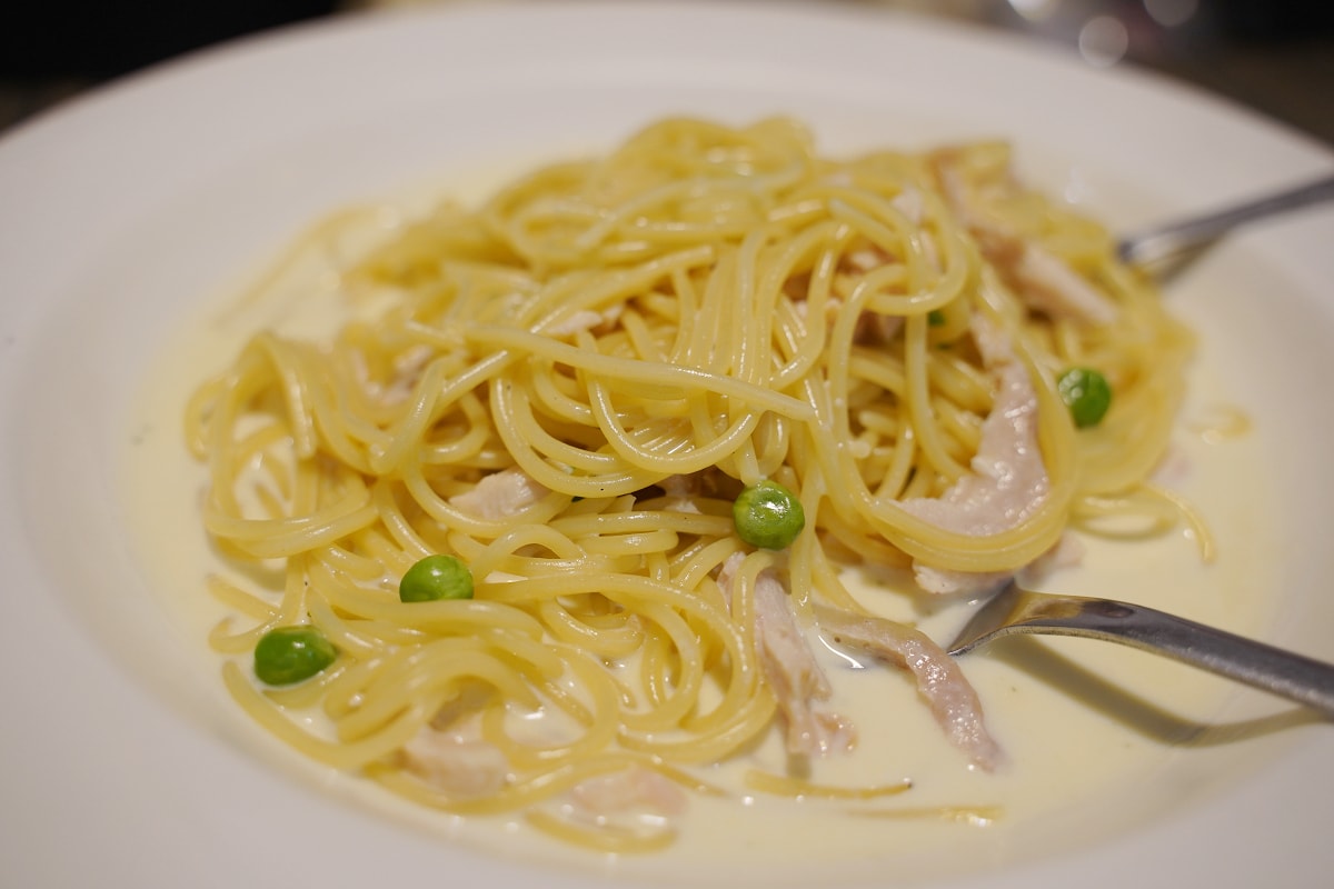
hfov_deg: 55.8
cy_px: 444
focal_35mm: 34
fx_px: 1260
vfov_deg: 38.9
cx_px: 667
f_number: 4
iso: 640
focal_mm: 34
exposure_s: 1/60
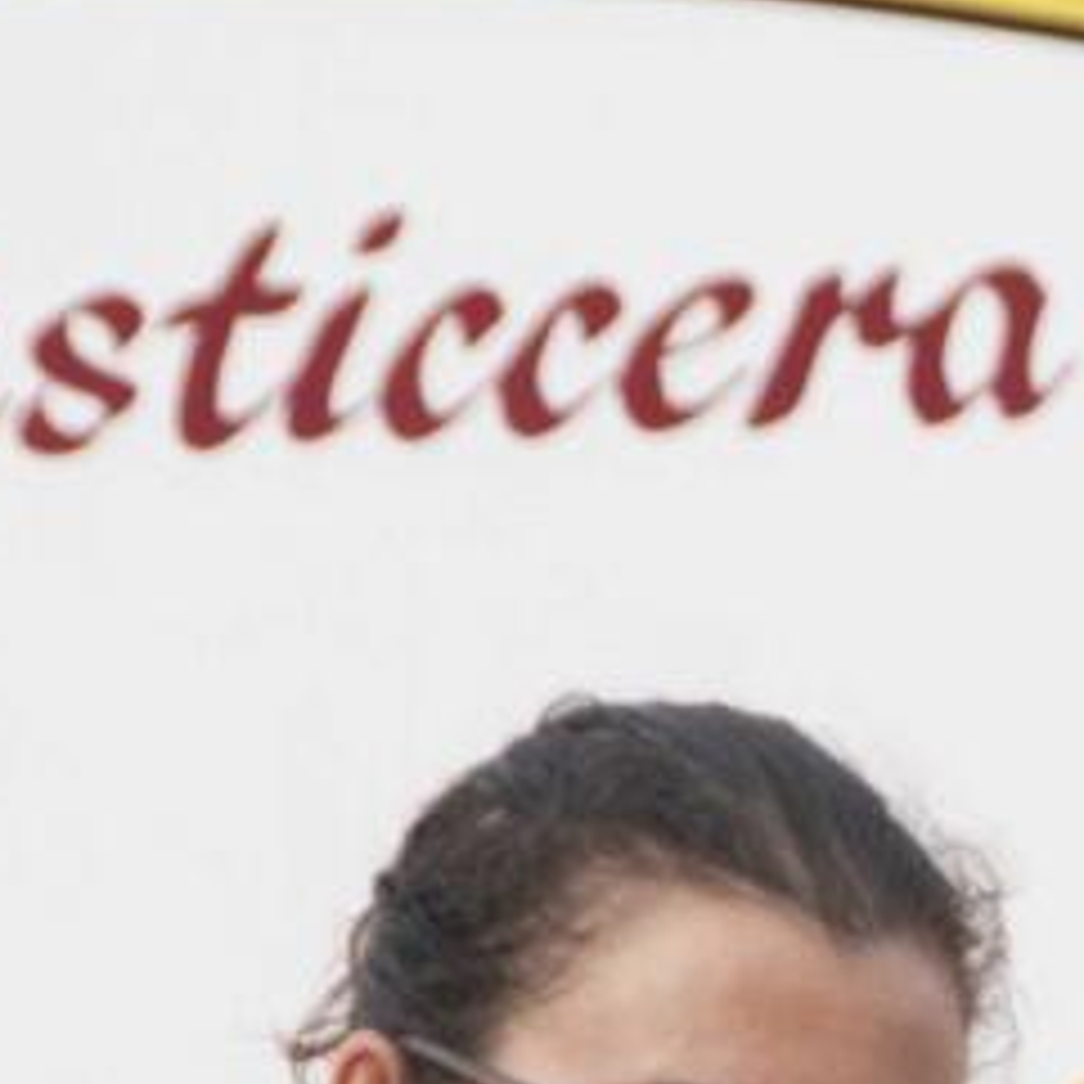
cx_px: 1484
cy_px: 1671
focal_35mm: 761
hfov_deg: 2.3
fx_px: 26961
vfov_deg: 2.3
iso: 400
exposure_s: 1/500
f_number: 8
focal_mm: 120
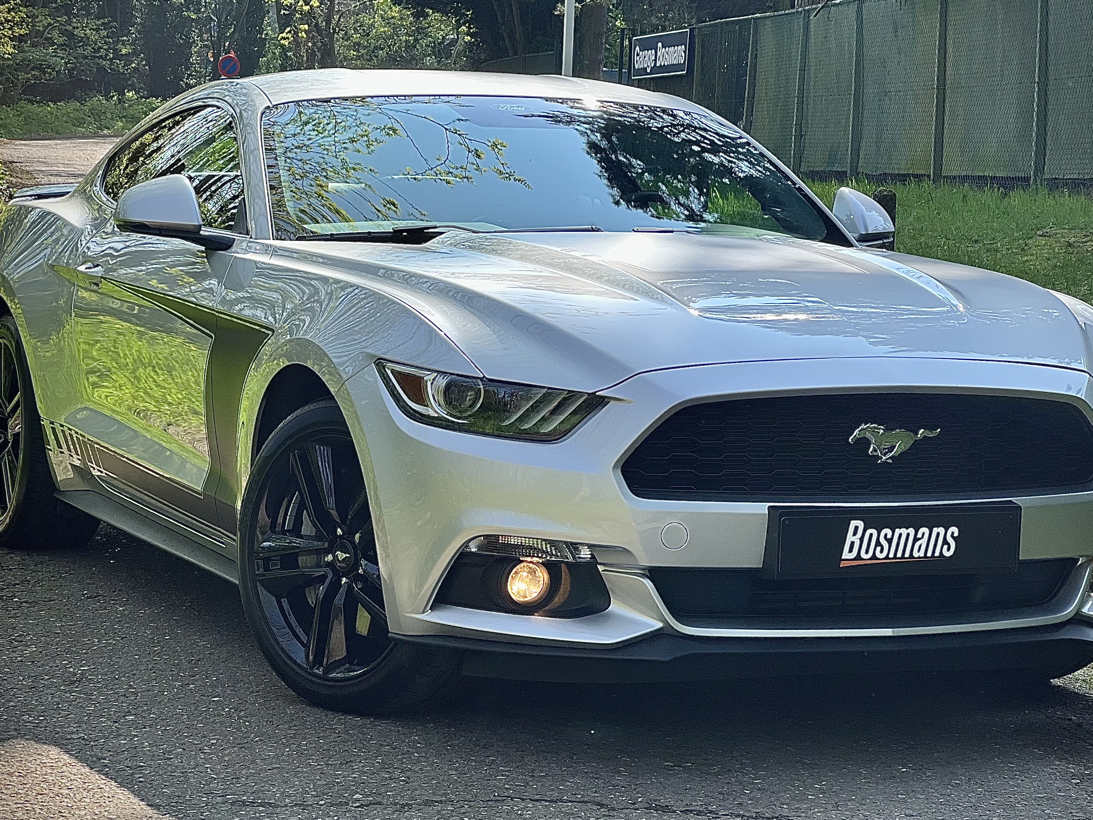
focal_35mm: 106
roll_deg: -1.9
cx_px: 584
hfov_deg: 18.5
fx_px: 3347
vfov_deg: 14.0
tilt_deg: -4.3
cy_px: 438
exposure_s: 1/162
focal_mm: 9
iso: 25
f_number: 2.8
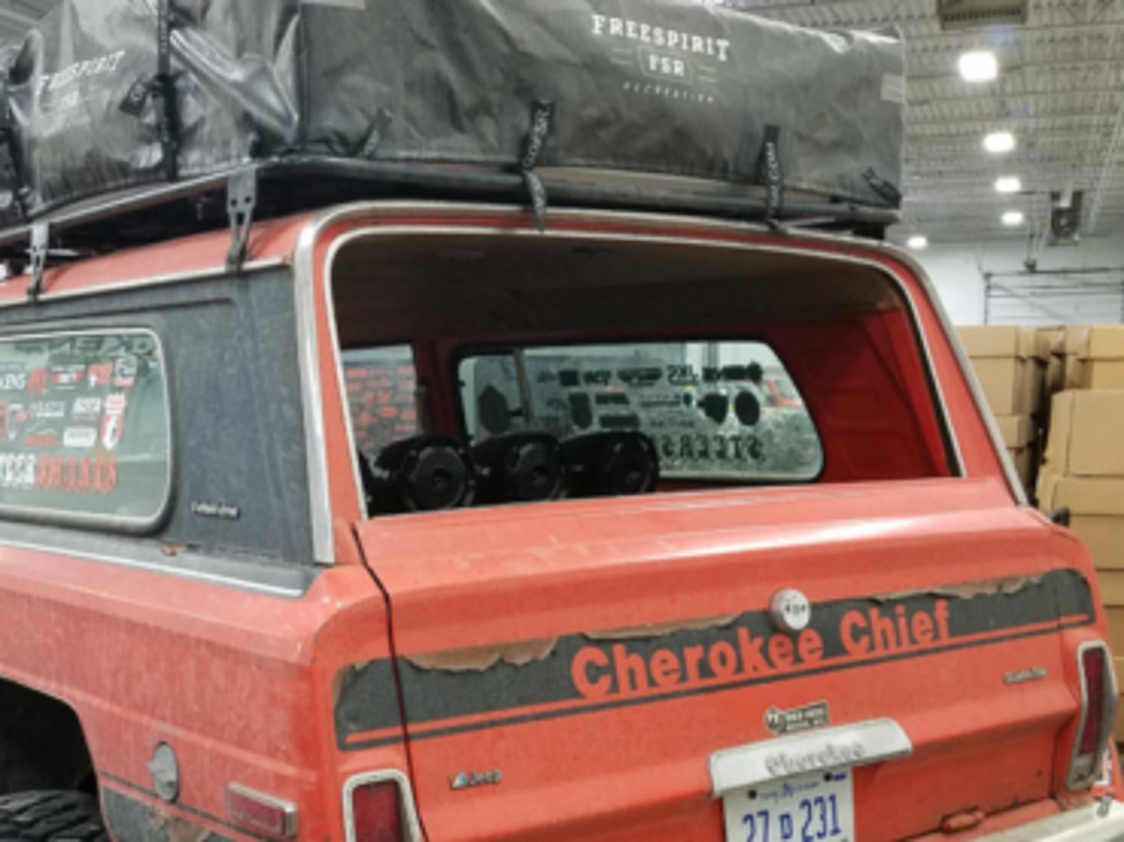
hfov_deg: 42.0
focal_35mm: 45
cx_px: 477
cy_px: 687
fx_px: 1460
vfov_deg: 31.2
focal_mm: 4.2
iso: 200
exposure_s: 1/40
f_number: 1.7
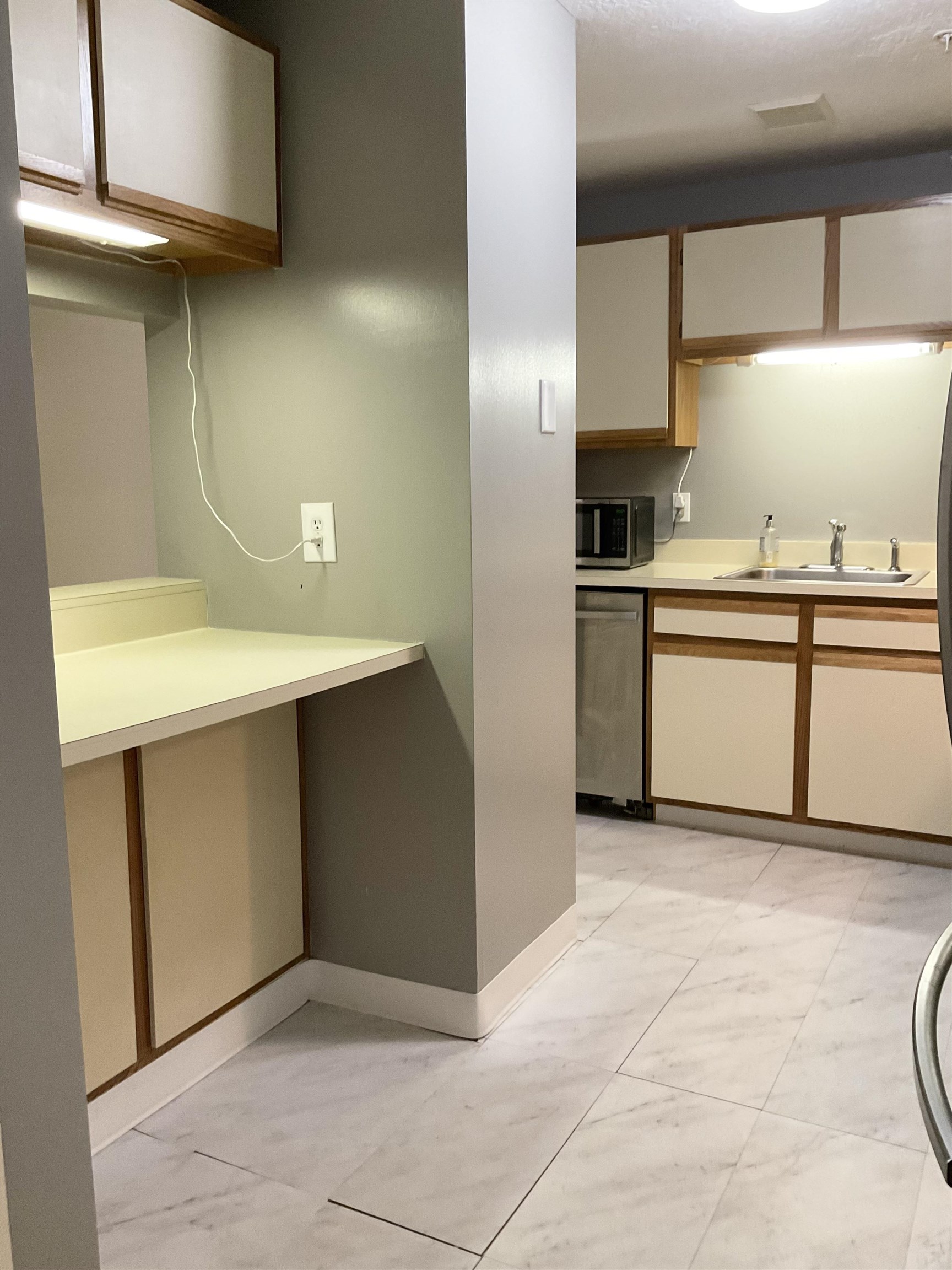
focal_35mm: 29
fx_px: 1063
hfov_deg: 48.2
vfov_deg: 61.7
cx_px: 476
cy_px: 635
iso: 160
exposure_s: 1/60
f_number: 1.8
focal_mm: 3
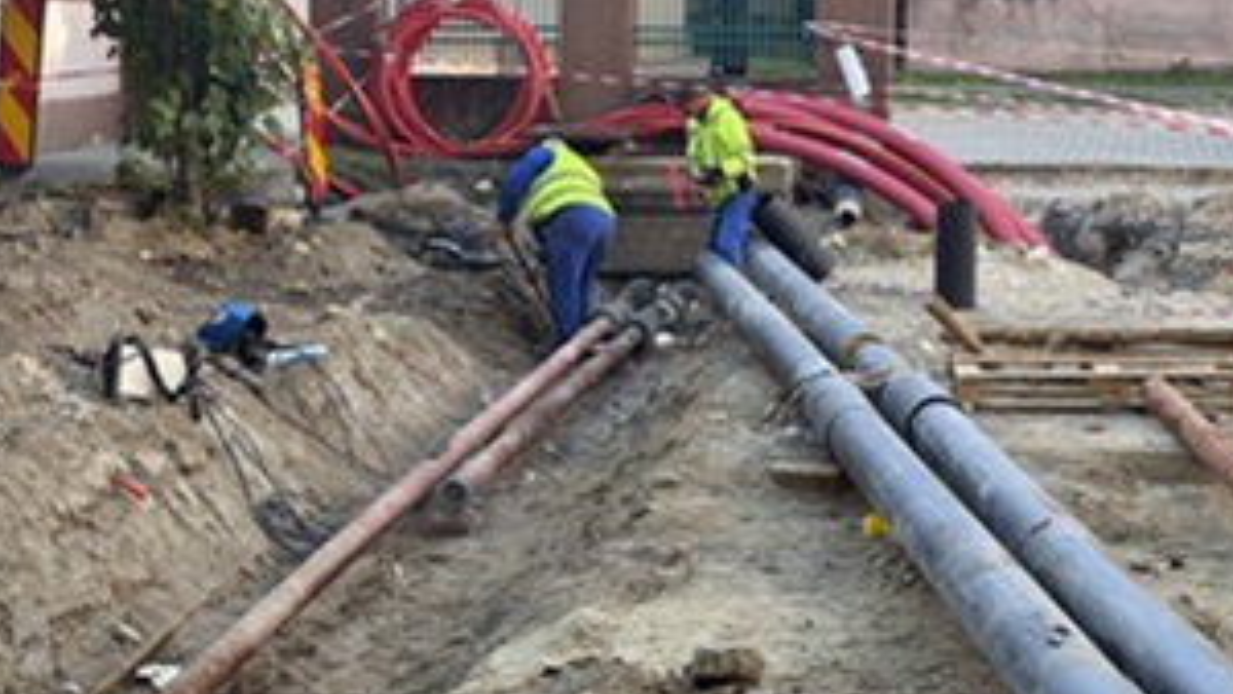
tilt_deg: -5.6
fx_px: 2289
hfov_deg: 30.1
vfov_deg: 17.2
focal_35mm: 70
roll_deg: -0.3
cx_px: 536
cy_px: 216
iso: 64
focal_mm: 6.76
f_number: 1.78
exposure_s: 1/271
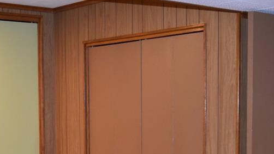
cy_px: 156
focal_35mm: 80
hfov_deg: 26.5
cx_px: 118
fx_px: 582
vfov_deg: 14.8
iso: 2000
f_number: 4
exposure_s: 1/60
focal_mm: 25
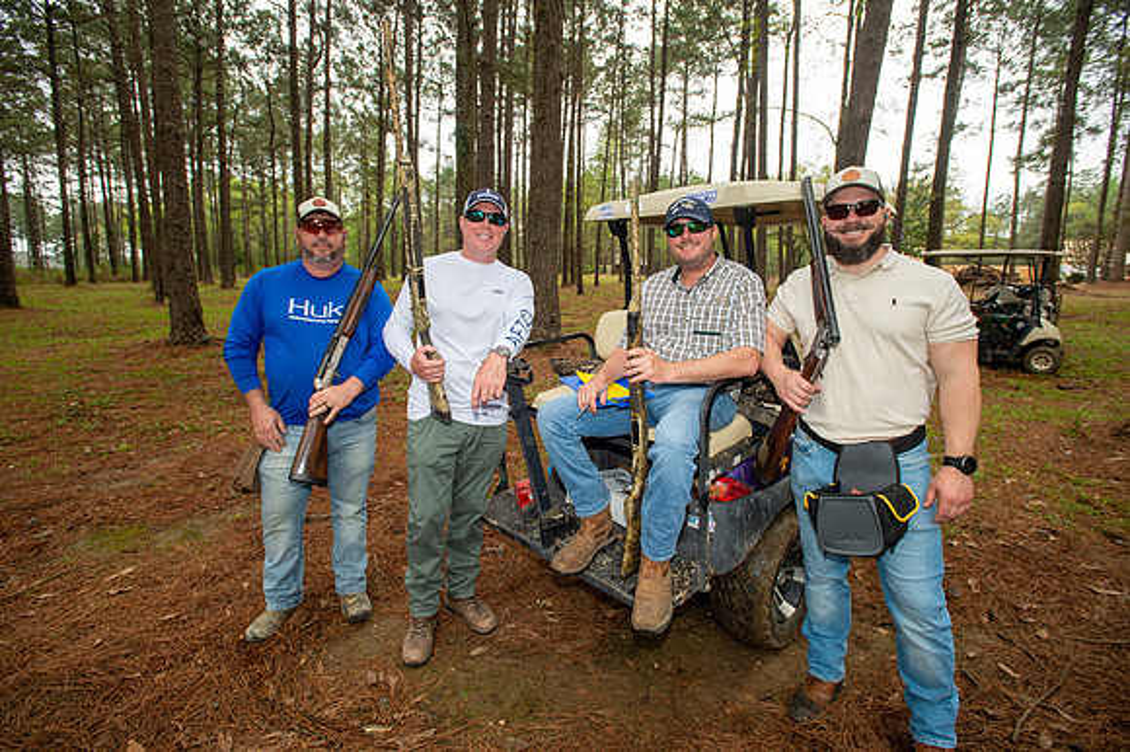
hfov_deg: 93.3
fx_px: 533
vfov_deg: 70.4
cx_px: 565
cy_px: 376
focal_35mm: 17
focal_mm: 17
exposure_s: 1/125
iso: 125
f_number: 5
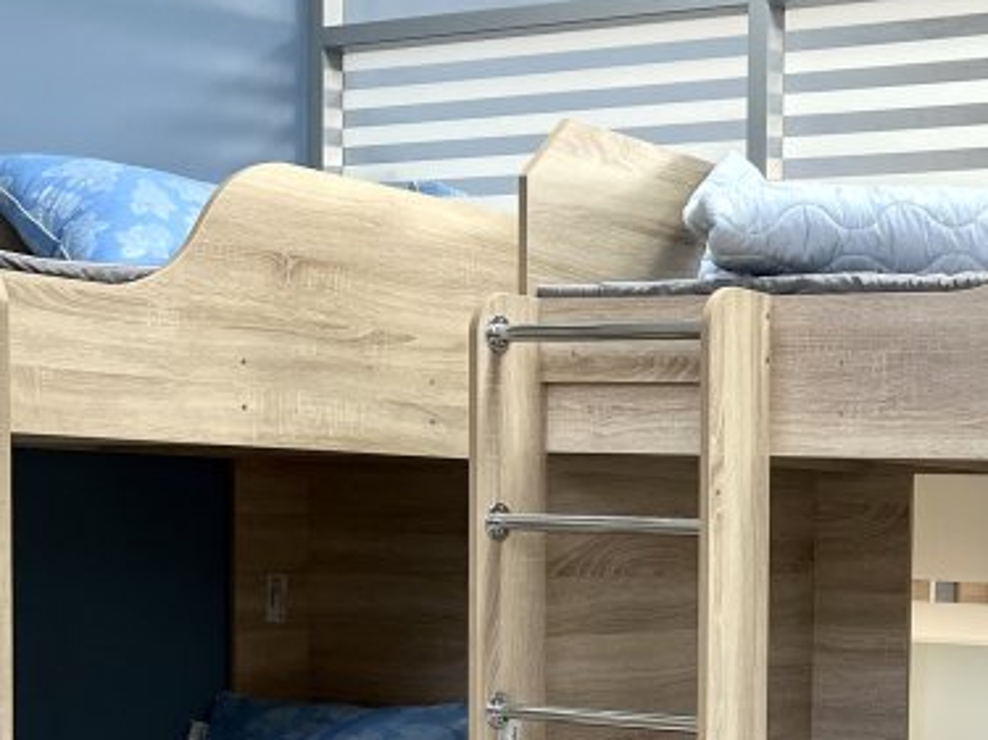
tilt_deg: -3.9
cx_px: 1012
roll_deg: -1.7
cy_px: 666
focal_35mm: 71
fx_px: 2026
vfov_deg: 20.3
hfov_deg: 25.9
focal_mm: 5.7
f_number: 1.5
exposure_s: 1/100
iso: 100
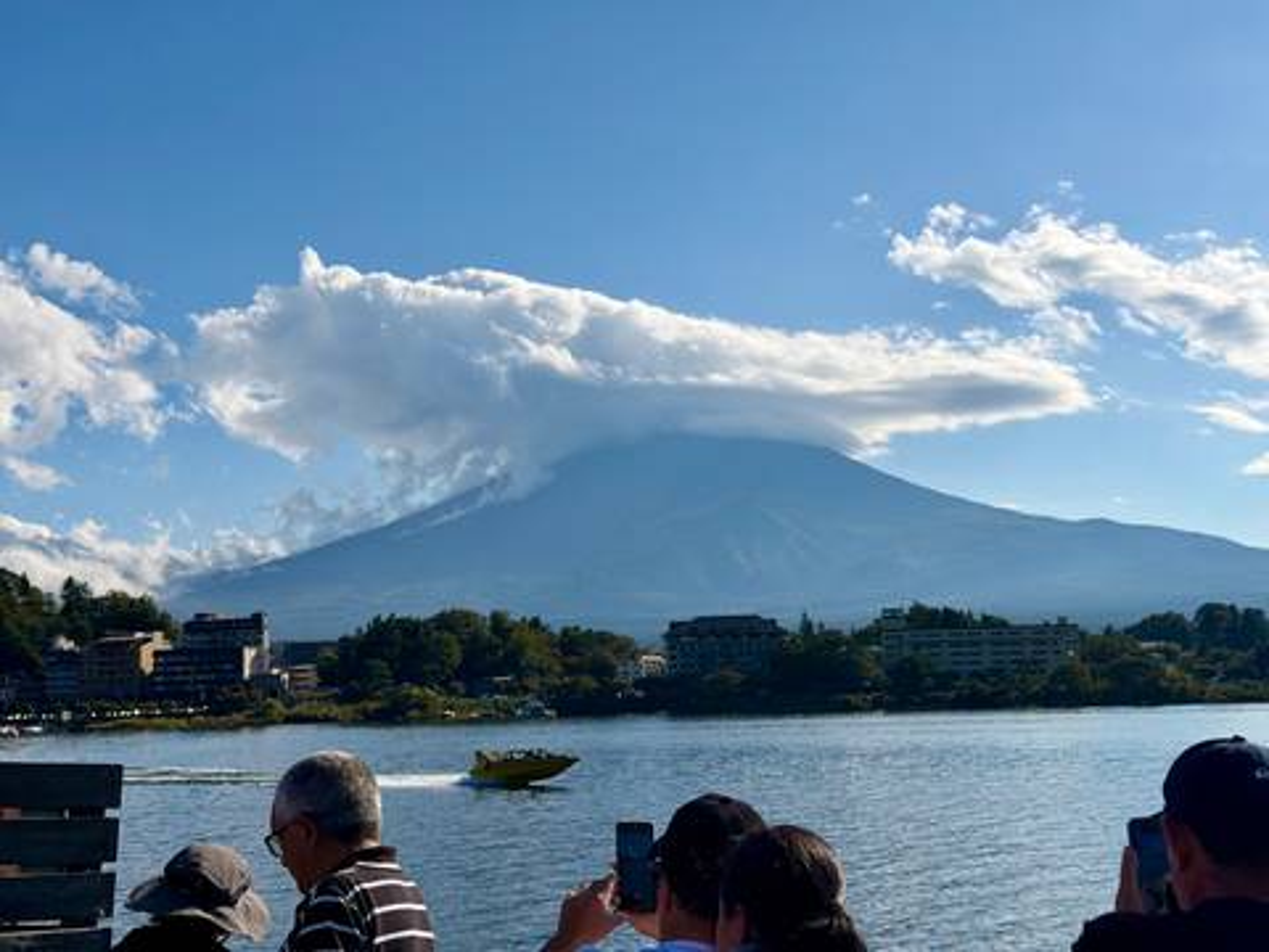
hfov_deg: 39.7
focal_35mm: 48
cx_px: 634
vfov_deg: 30.3
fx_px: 1760
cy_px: 476
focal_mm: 6.76
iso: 80
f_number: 1.78
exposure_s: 1/13333
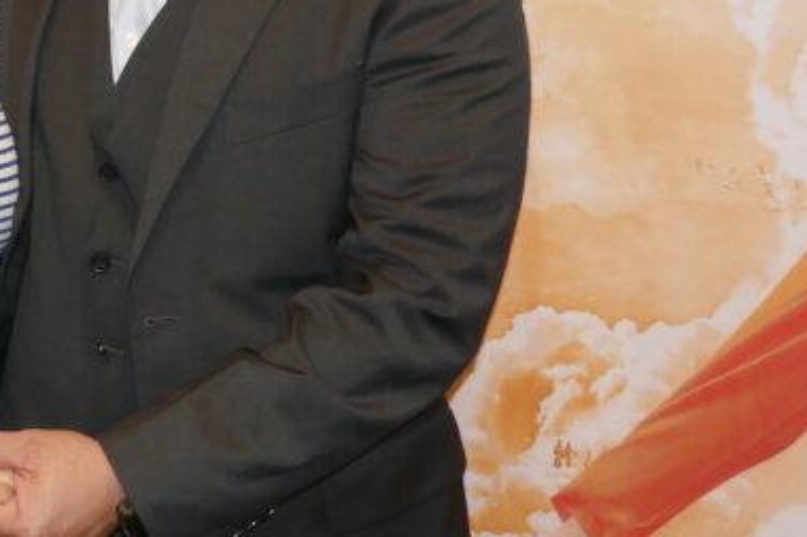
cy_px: -6
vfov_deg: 16.9
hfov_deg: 24.9
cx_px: 87
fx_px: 1770
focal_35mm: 79
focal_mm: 9.1
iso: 400
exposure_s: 1/60
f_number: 2.8
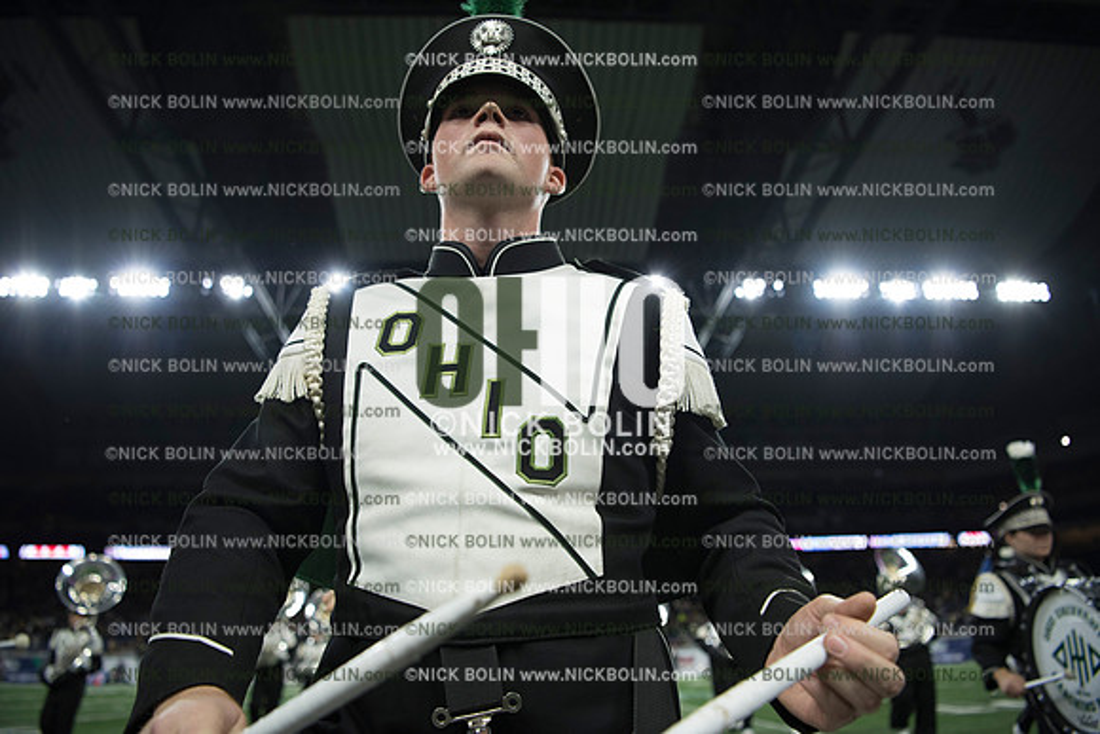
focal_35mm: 24
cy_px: 367
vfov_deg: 53.2
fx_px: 733
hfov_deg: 73.7
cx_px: 550
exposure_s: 1/1250
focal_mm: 24
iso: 1250
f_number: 2.8
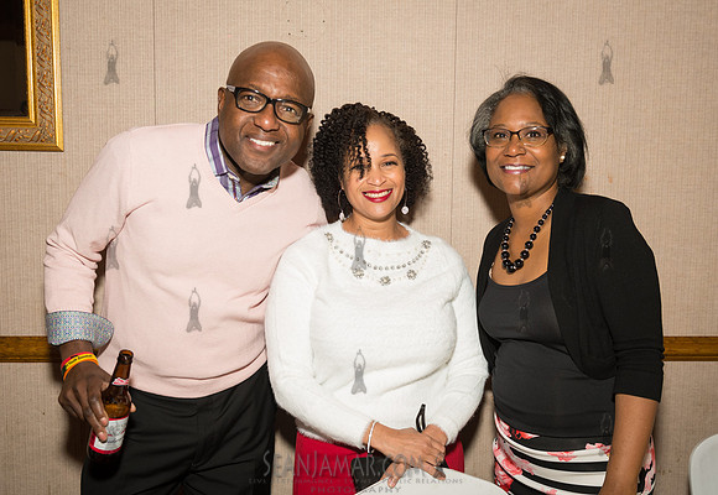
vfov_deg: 36.4
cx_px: 363
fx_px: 752
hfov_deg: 51.0
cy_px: 253
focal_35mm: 37
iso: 1600
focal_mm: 35
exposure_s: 1/320
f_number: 4
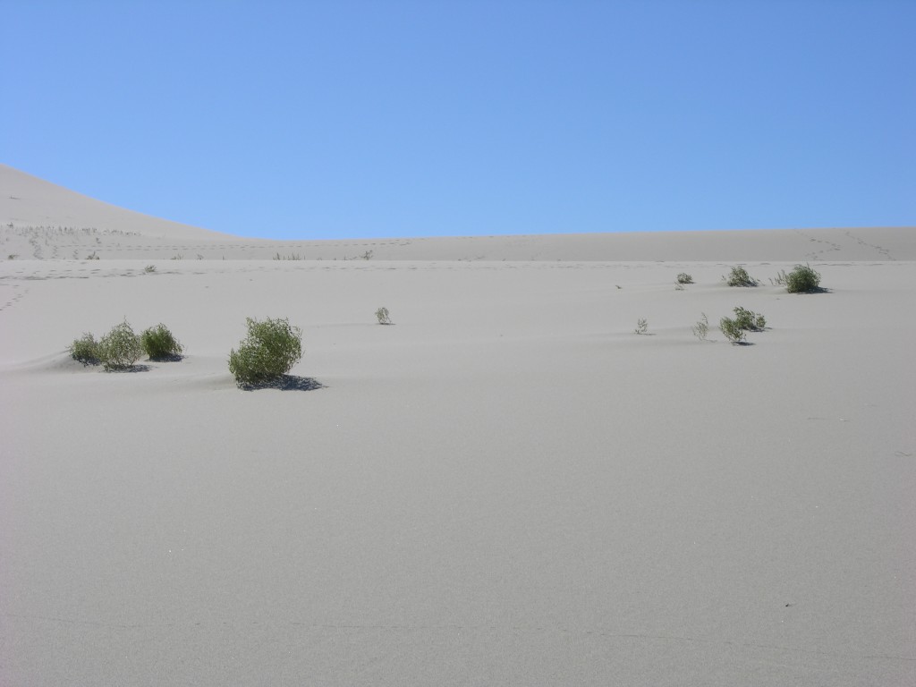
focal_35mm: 74
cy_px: 344
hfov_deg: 26.3
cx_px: 458
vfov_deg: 19.9
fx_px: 1958
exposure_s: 1/320
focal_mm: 18.8
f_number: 7.5
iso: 50
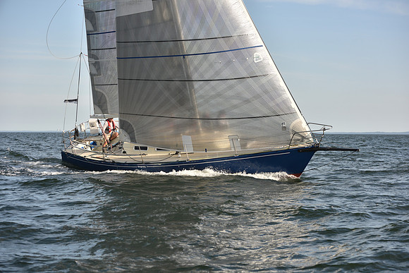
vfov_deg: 19.5
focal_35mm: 70
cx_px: 204
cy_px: 136
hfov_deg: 28.8
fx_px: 795
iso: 250
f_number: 5
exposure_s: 1/640
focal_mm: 70
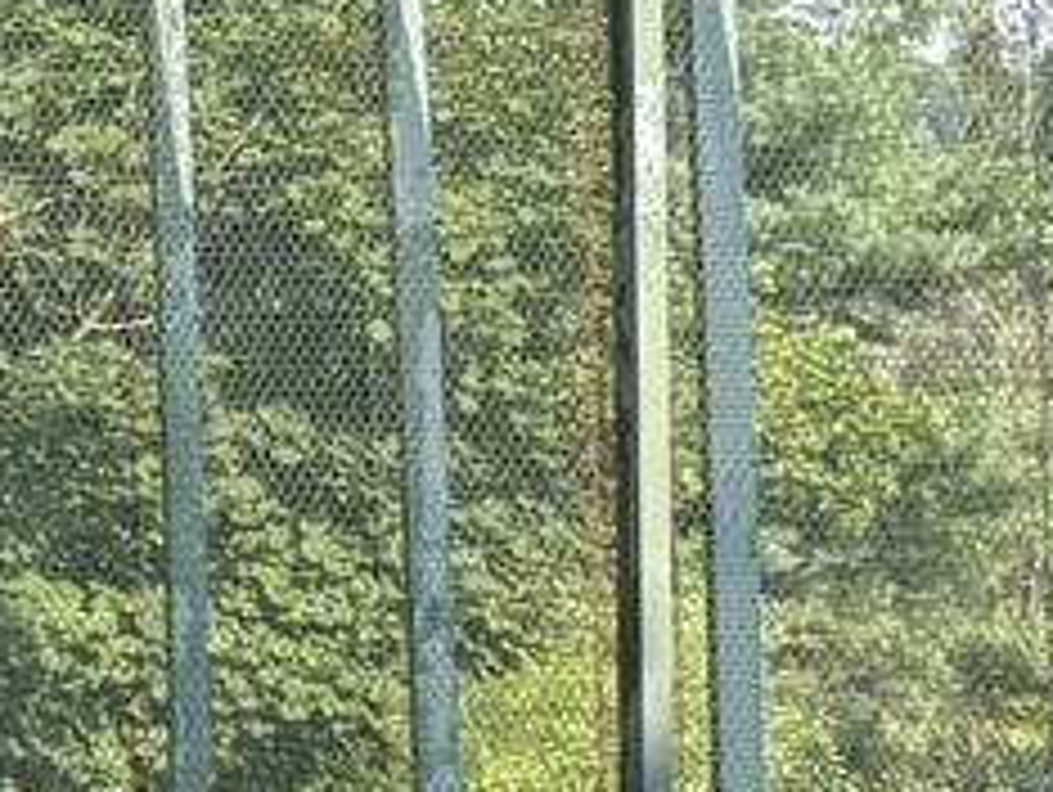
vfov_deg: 7.4
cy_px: 135
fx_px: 6090
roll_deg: -0.1
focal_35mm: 200
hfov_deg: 8.0
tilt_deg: +2.8
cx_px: -2470
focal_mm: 5.96
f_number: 1.6
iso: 64
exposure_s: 1/747
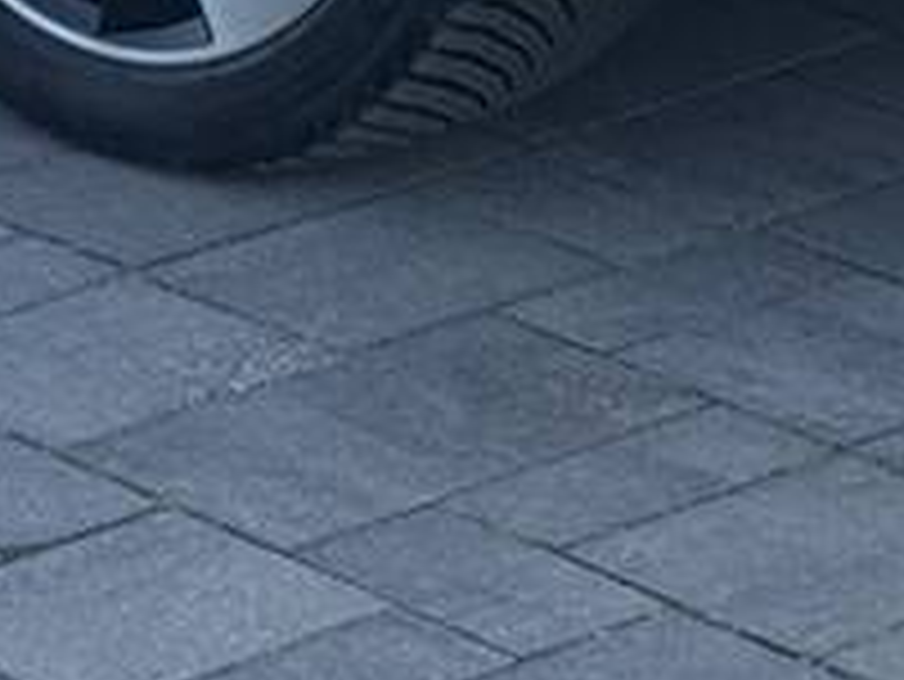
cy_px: -1202
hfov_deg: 6.9
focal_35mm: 286
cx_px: 805
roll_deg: +0.9
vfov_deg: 5.0
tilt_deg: -10.5
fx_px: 7473
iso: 64
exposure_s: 1/1637
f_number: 1.78
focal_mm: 6.76
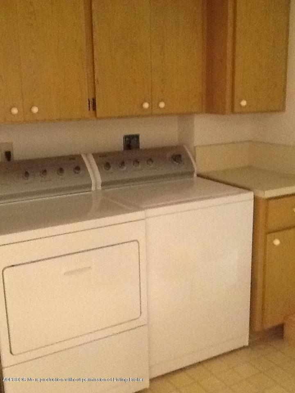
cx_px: 148
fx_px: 500
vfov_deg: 42.9
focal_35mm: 44
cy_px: 196
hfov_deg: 32.9
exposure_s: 1/15
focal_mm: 2.03
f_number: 2.4
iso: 400
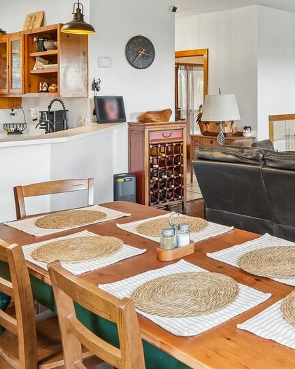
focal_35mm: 42
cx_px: 285
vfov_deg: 42.4
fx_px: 459
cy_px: 90
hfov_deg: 33.1
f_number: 8
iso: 500
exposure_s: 1/15
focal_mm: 15
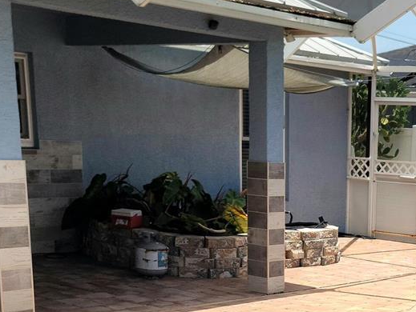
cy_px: 358
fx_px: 926
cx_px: 428
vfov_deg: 18.3
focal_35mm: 77
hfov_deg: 24.1
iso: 20
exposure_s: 1/588
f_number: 1.8
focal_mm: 7
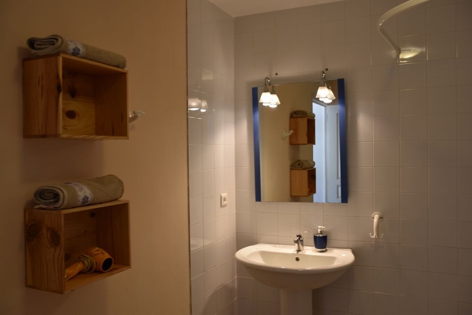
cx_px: 236
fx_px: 432
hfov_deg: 57.2
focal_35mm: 33
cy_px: 158
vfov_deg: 39.9
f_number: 3.5
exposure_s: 1/6
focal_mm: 22
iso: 100
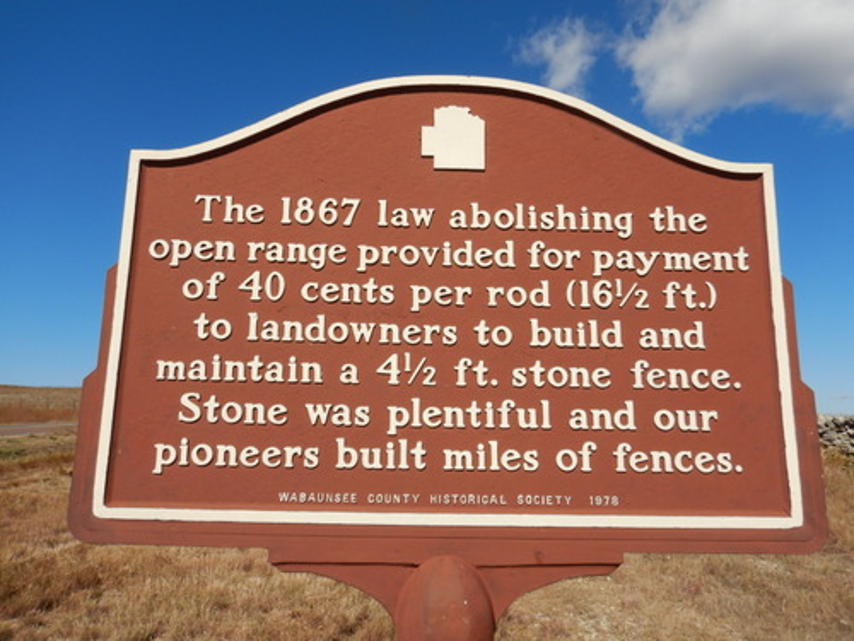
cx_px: 427
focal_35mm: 24
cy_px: 320
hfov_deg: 71.6
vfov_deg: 56.8
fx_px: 592
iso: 125
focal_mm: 4.3
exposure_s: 1/1500
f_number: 4.1
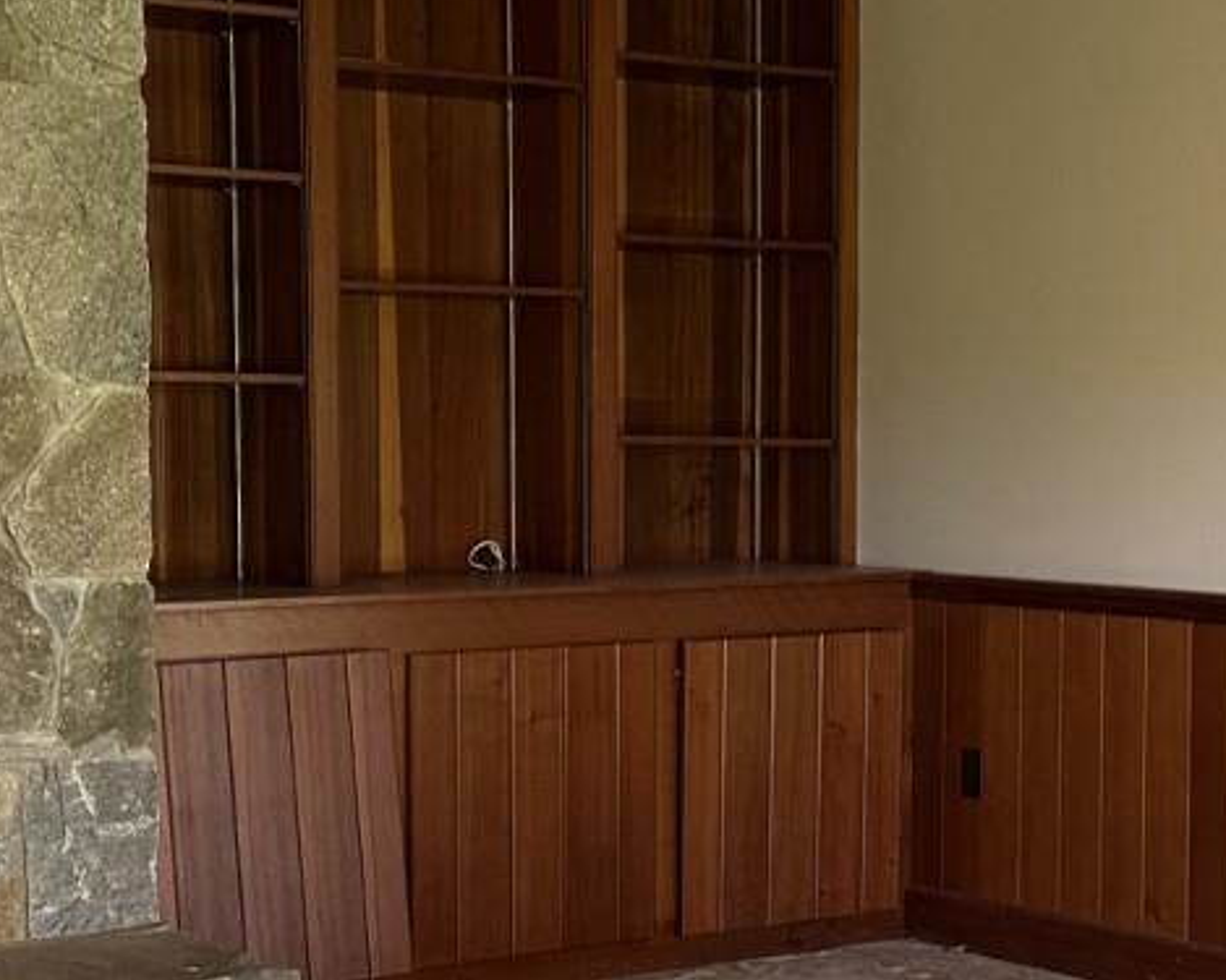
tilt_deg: -5.2
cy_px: 627
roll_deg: -1.5
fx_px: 2902
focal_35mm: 80
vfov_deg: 19.1
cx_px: 863
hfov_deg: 23.7
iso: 250
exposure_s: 1/60
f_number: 1.78
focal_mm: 6.86
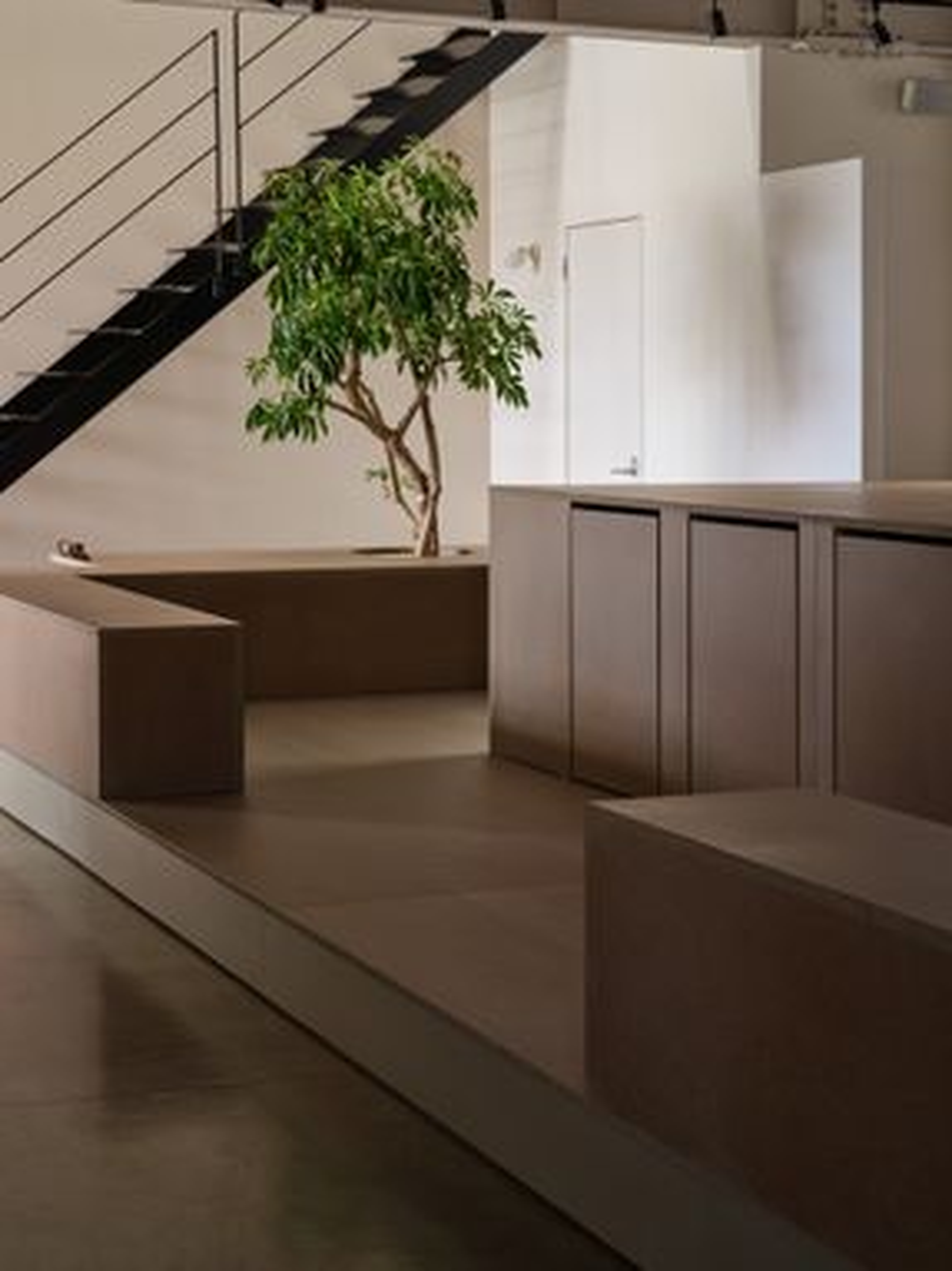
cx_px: 476
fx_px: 2311
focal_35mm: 63
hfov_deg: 23.3
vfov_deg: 30.7
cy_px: 636
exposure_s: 1.3
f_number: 11
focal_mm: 80
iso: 100
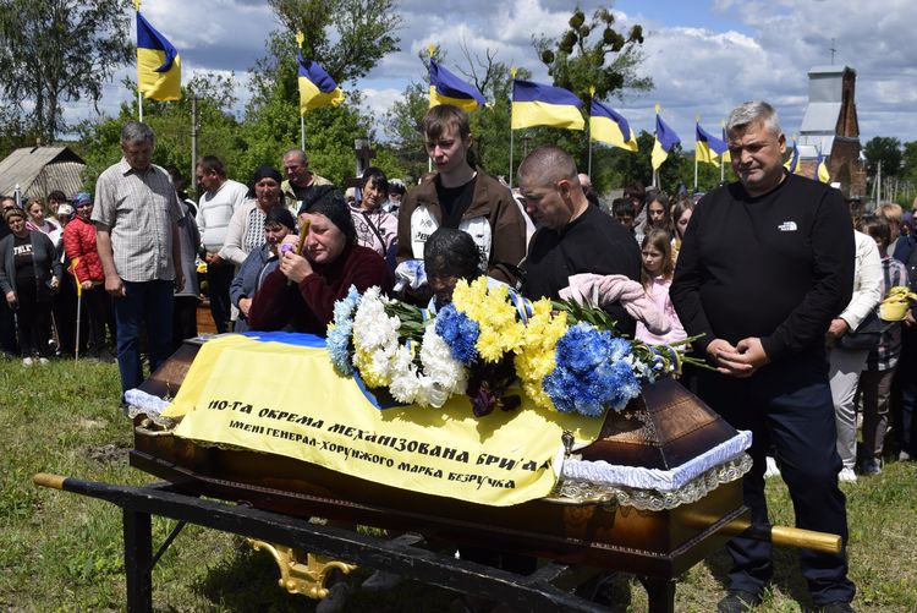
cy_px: 306
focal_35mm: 44
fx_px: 1109
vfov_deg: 30.9
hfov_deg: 44.9
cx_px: 458
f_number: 11
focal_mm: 29
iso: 200
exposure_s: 1/500
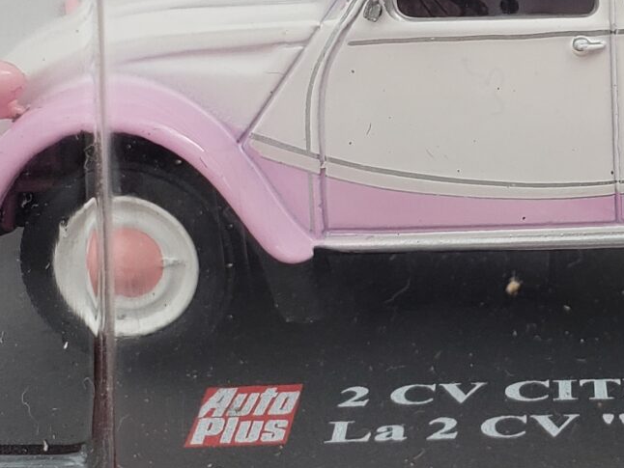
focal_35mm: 103
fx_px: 1857
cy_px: 130
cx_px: 618
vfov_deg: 14.3
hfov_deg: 18.6
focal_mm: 4.3
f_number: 2.4
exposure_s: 1/542
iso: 50
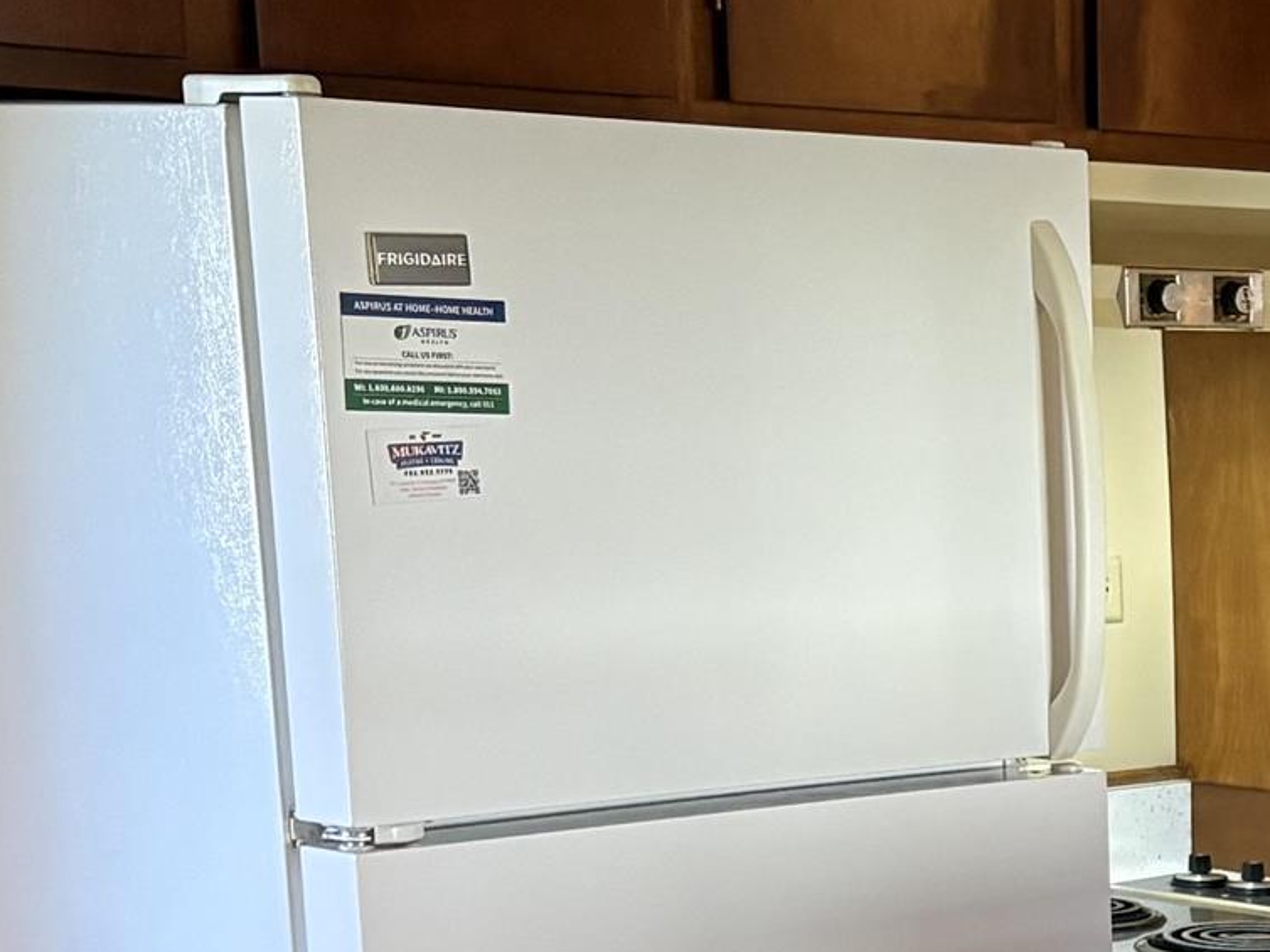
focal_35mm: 106
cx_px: 1984
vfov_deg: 13.4
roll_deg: -1.5
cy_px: 1284
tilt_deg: -14.2
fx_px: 3888
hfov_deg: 16.6
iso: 320
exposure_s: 1/60
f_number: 1.6
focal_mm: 5.96
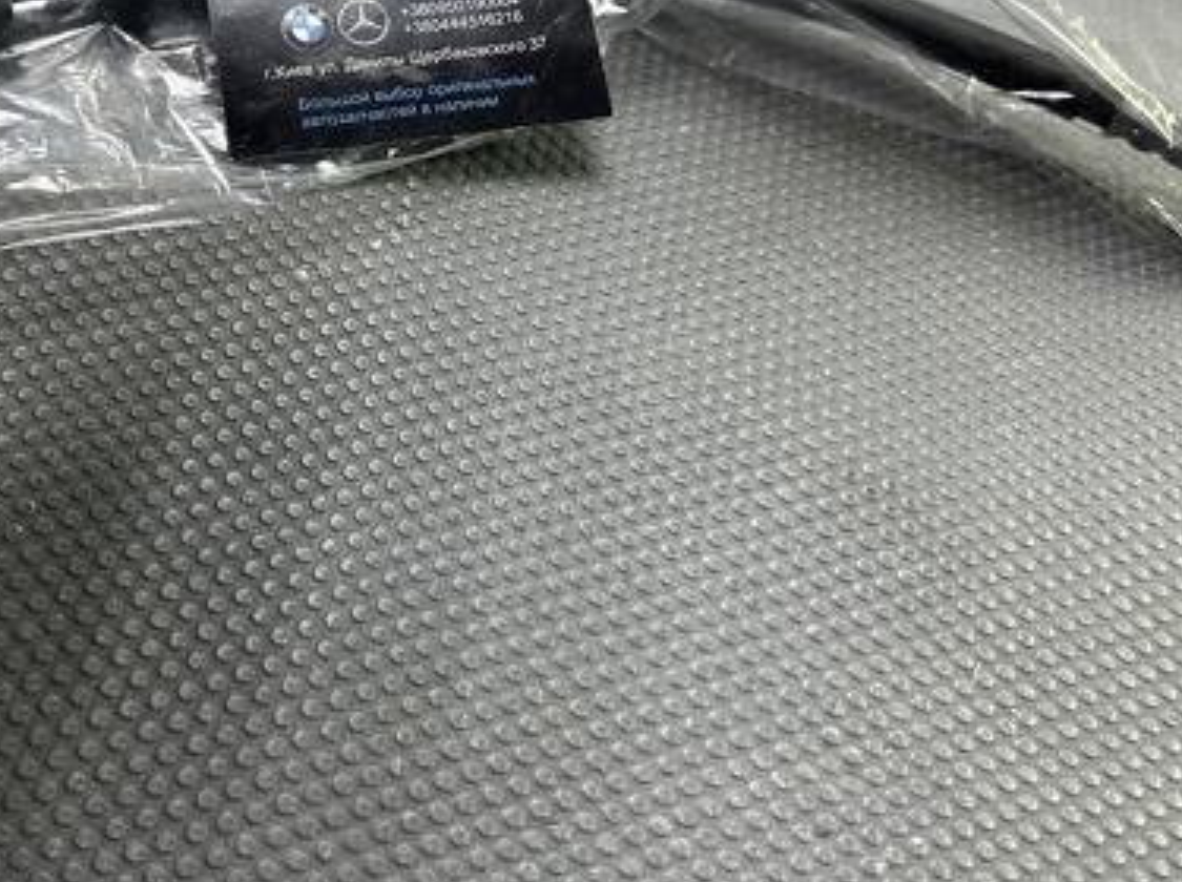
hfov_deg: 45.1
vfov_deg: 34.4
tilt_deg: -55.5
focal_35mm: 41
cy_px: 238
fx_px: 1398
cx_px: 381
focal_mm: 6.86
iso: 250
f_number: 1.78
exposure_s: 1/82
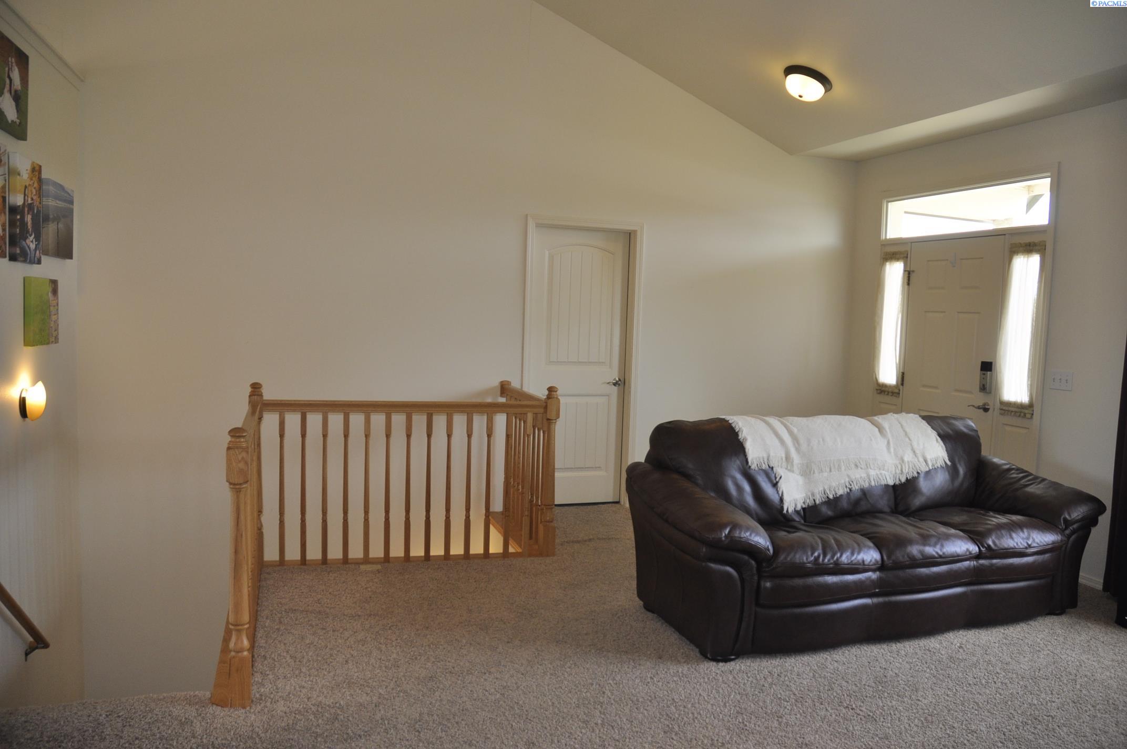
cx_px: 564
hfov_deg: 67.4
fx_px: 844
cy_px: 374
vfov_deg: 47.8
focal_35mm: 27
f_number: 3.5
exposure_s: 1/160
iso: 400
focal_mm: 18
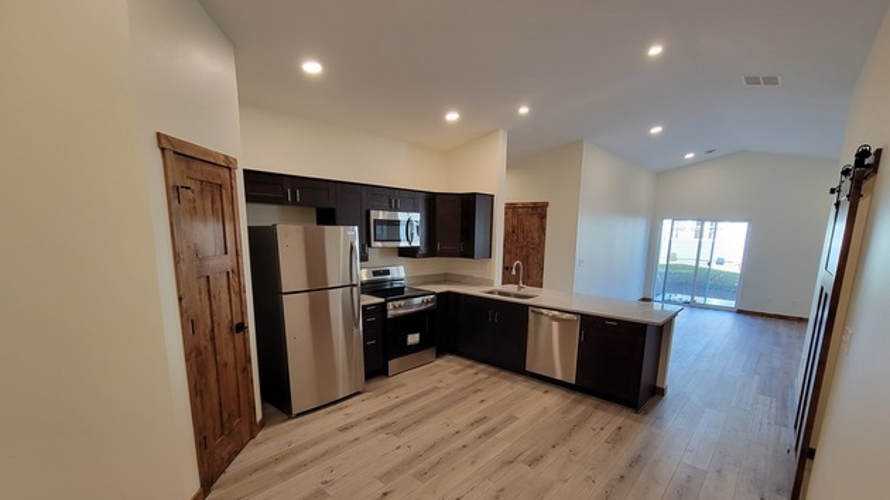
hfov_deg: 102.9
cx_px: 467
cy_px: 301
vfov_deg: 69.7
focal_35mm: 15
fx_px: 354
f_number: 2.2
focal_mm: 2.2
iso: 125
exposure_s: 1/60
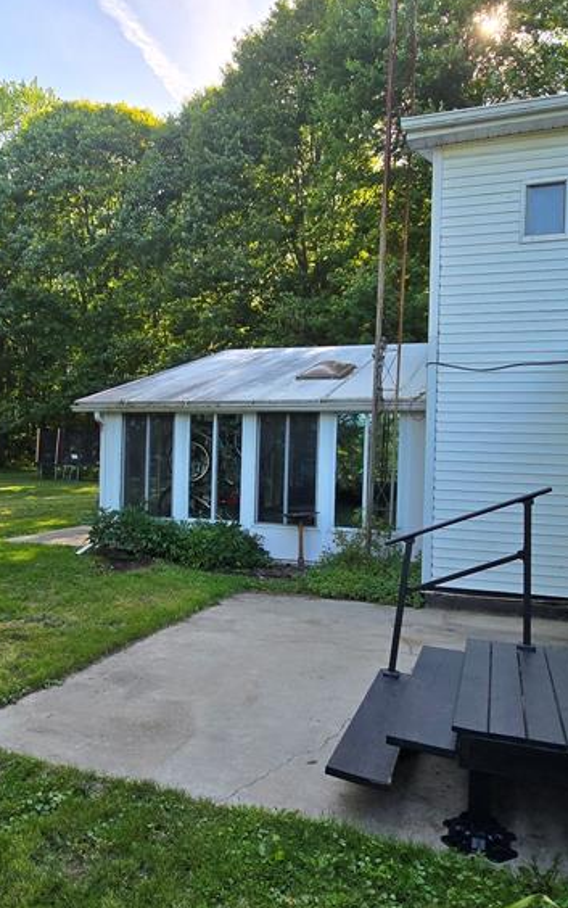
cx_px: 217
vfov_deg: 72.5
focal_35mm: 25
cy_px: 473
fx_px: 619
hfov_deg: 48.9
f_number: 2.2
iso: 50
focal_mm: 2.2
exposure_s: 1/425
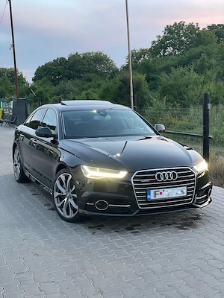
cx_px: 112
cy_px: 149
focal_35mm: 52
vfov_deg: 36.8
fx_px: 449
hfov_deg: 28.0
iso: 125
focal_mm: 6
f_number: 2
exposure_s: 1/33
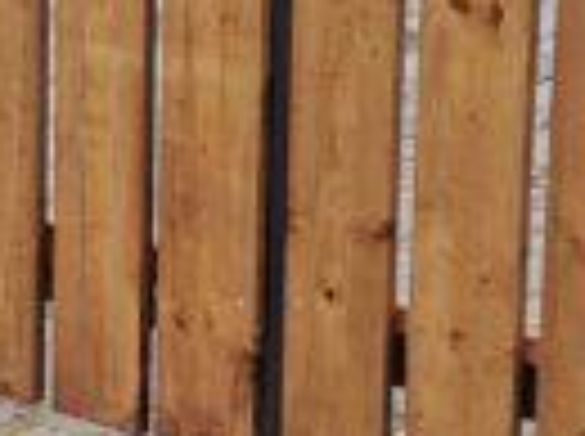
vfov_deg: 7.5
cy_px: 99
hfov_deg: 9.8
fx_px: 3323
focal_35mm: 197
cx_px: -261
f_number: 1.8
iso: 32
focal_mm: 4.65
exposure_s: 1/387
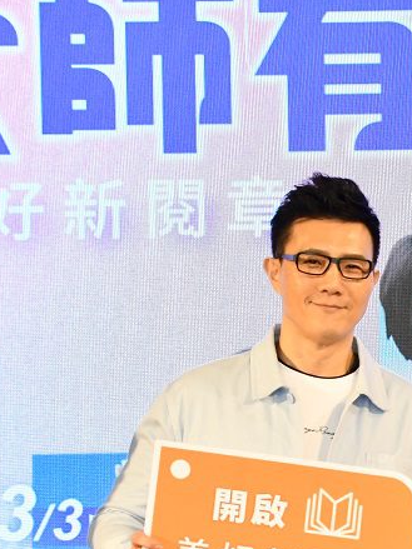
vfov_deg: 9.6
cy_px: 435
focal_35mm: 205
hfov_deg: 7.2
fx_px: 3255
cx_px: 493
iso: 1600
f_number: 8
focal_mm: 52
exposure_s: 1/100
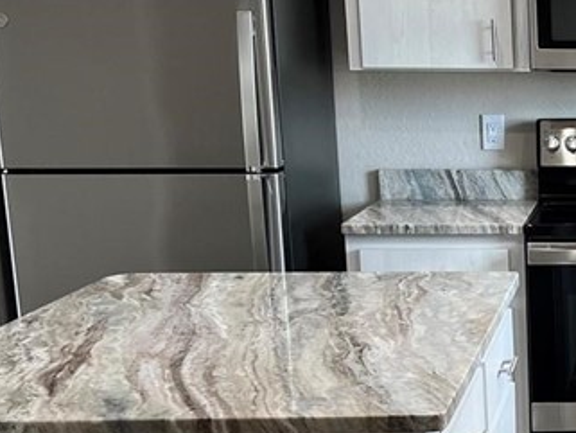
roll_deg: -0.4
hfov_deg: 21.4
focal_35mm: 83
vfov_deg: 17.6
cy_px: 343
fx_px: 1382
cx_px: 737
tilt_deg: -13.7
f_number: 1.5
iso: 80
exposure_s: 1/120
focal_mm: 5.7
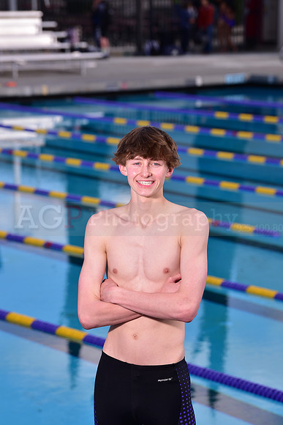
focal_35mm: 140
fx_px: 1650
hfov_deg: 9.8
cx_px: 142
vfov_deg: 14.7
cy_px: 212
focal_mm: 140
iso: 80
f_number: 6.3
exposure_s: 1/250
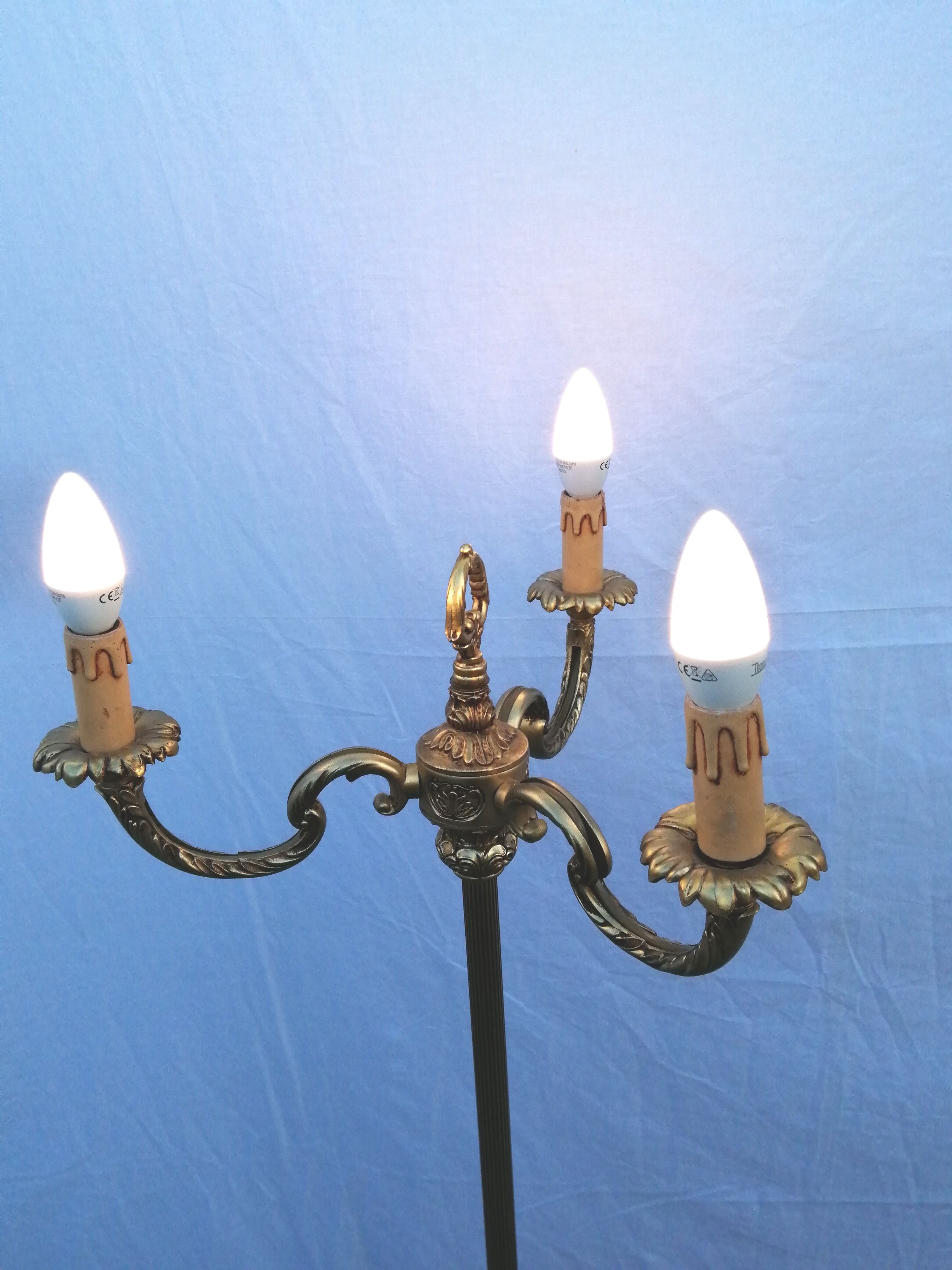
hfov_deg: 46.8
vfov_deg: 60.0
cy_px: 635
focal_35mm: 30
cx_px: 476
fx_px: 1100
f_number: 1.8
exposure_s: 1/651
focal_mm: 3.46
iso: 50
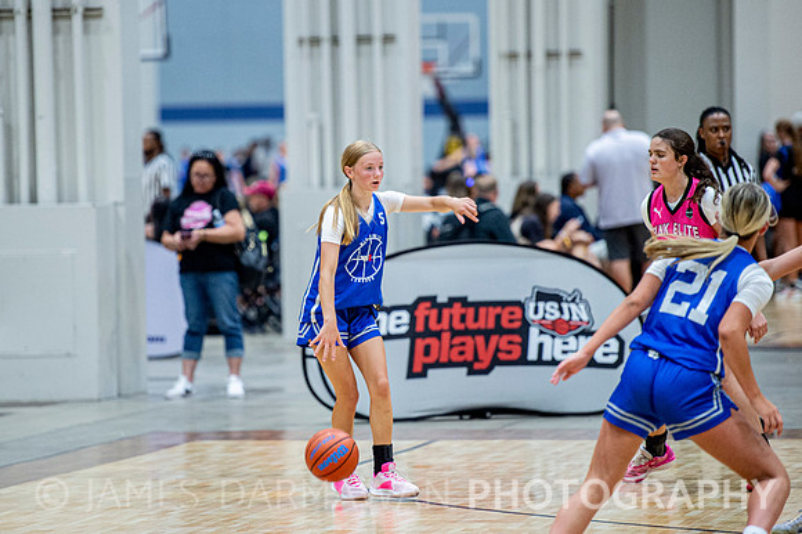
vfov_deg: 5.7
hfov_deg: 8.5
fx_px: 5406
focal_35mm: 243
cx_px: 333
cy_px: 267
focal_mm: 200
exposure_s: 1/400
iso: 2000
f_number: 2.8
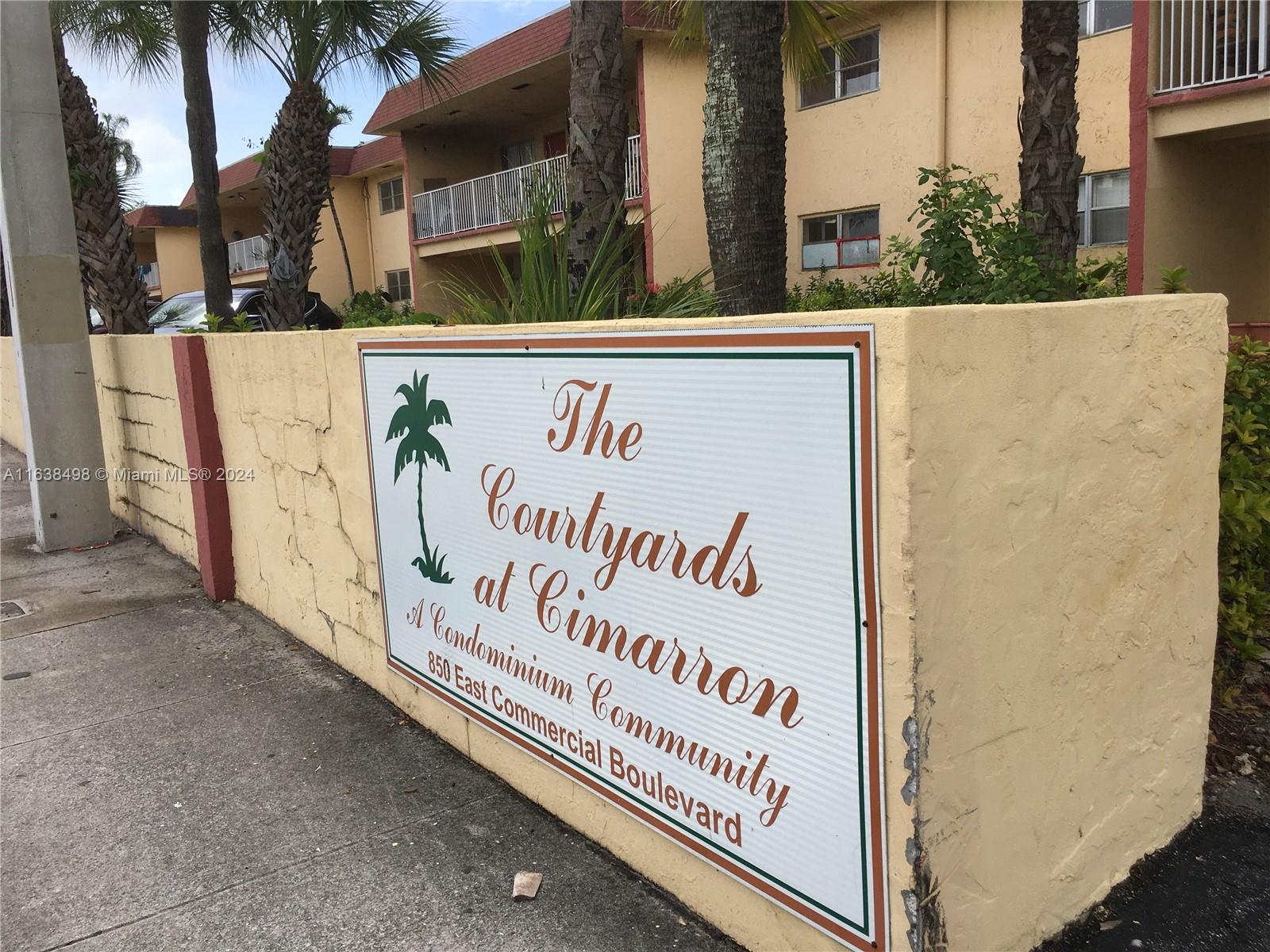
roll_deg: +2.6
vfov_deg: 48.2
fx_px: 1064
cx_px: 635
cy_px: 476
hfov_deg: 61.7
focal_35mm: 29
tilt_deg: -6.1
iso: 25
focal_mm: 4.15
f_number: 2.2
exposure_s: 1/1261
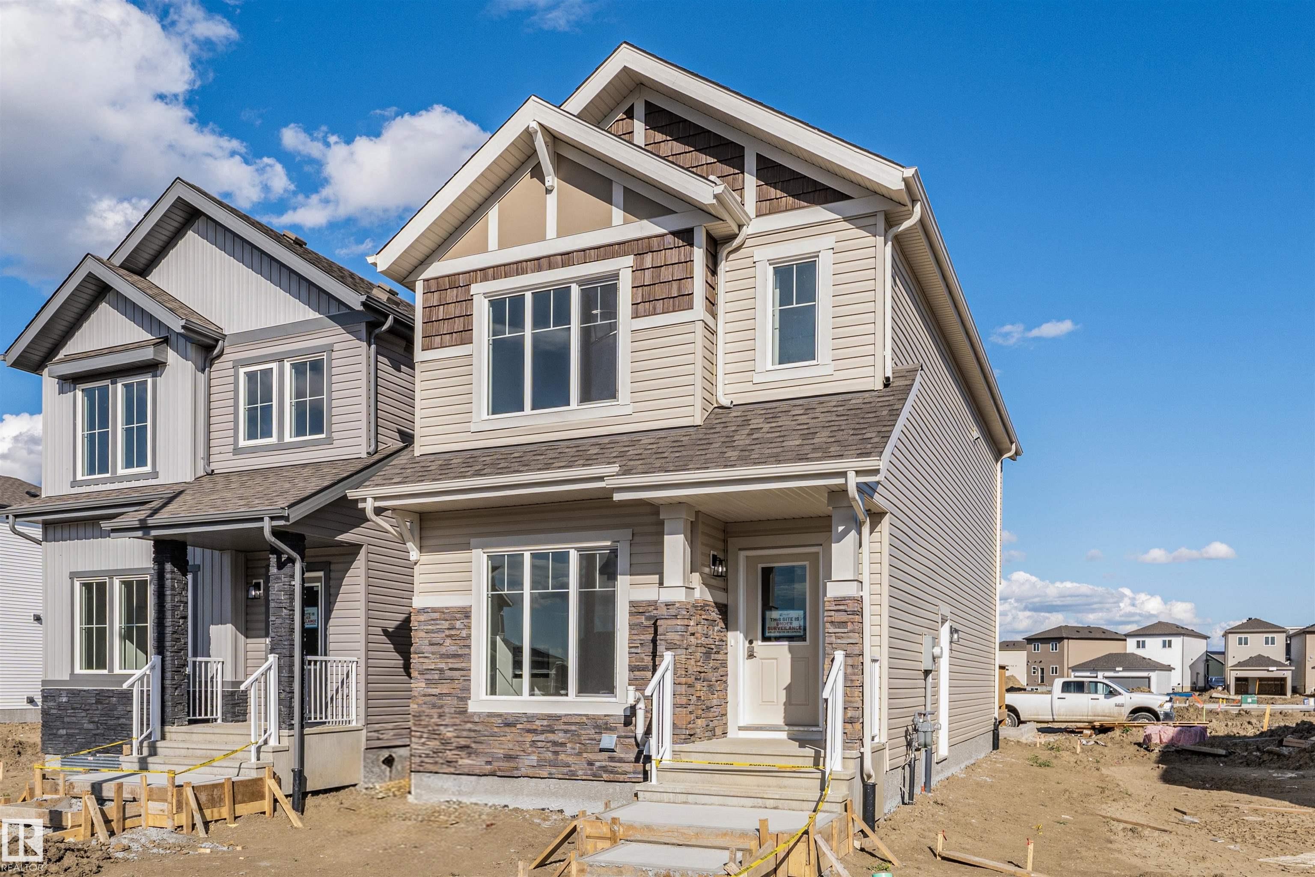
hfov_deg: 84.0
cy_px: 438
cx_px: 658
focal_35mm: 20
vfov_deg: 61.9
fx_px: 730
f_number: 8
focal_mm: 20
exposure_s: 1/800
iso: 320
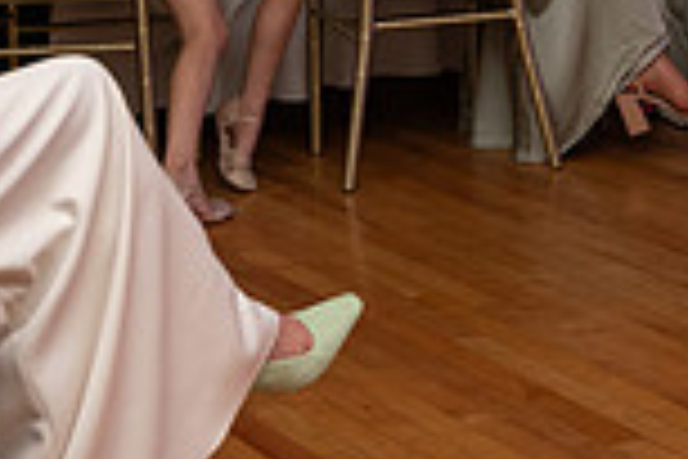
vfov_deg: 9.3
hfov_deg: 14.0
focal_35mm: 144
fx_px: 2752
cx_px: 697
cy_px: -241
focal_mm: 38
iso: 500
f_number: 3.5
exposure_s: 1/160
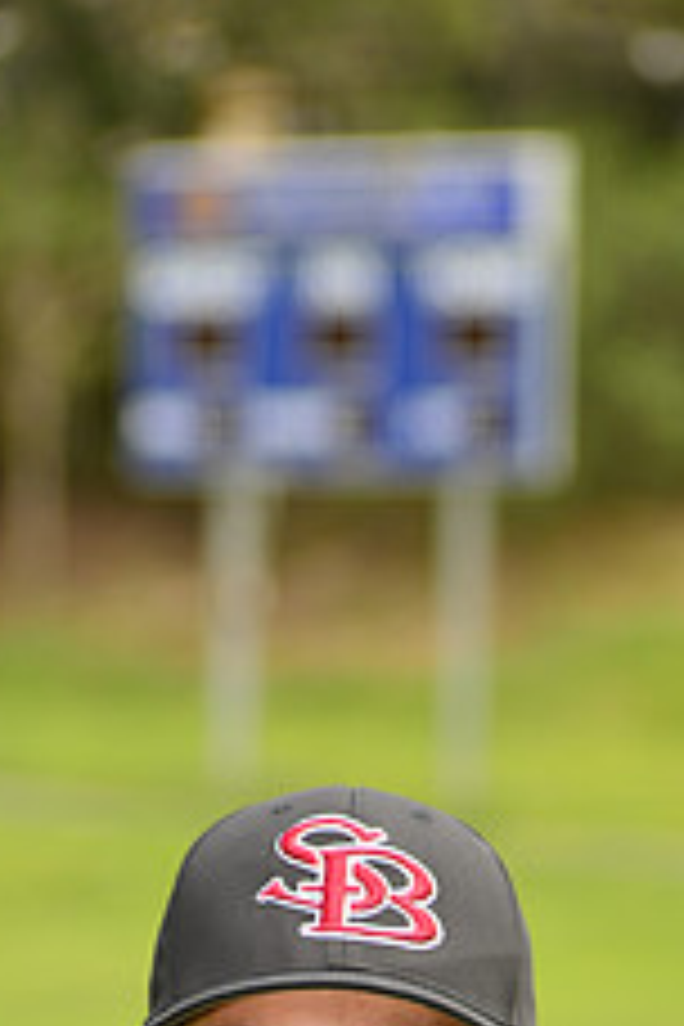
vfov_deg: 6.4
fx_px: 9062
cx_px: 515
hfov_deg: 4.3
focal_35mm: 318
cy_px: 1251
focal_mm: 125
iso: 100
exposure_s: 1/250
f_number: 5
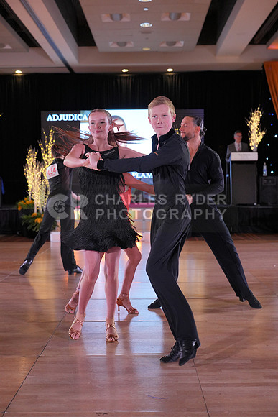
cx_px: 139
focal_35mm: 52
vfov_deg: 38.2
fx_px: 602
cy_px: 208
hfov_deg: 26.0
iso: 2000
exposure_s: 1/500
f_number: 4
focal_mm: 52
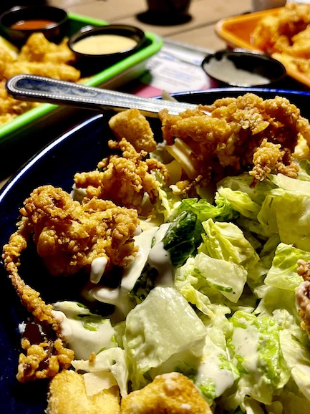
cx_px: 150
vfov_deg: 51.4
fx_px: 430
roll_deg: +1.3
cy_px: 208
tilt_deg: -42.4
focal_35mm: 36
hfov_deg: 39.6
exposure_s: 1/30
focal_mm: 5.1
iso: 500
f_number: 1.6
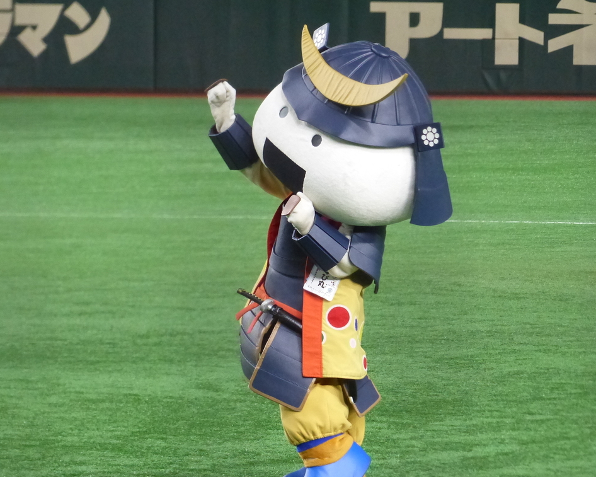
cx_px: 327
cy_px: 254
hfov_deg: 4.5
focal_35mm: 427
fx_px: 7533
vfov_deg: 3.6
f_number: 2.8
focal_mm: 62.1
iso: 800
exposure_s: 1/400
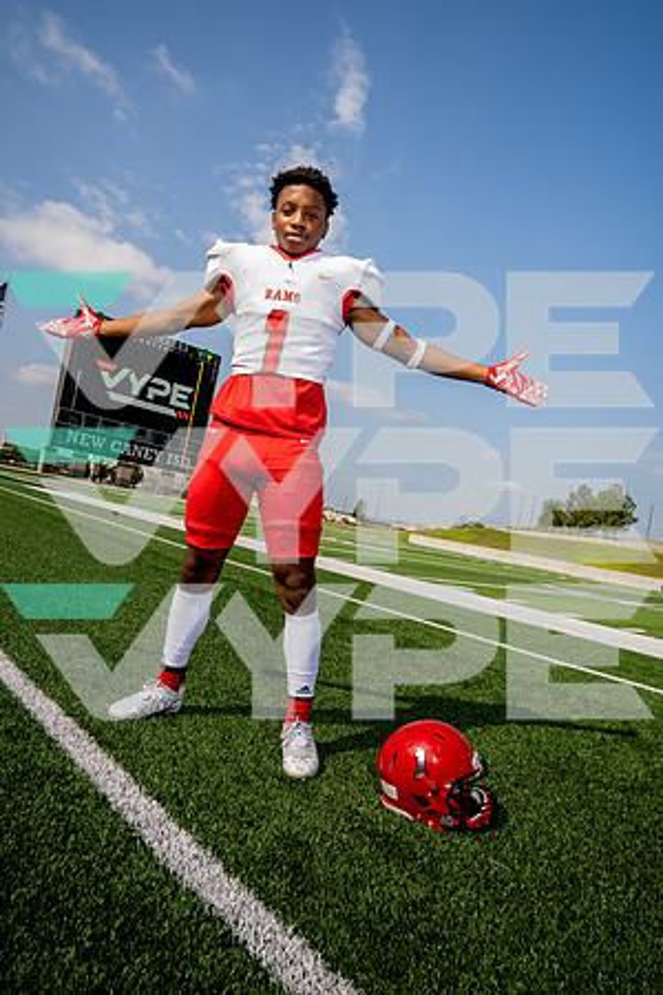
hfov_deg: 53.1
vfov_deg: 73.7
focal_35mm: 24
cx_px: 332
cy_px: 498
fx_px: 663
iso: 100
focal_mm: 24
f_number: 7.1
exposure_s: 1/250
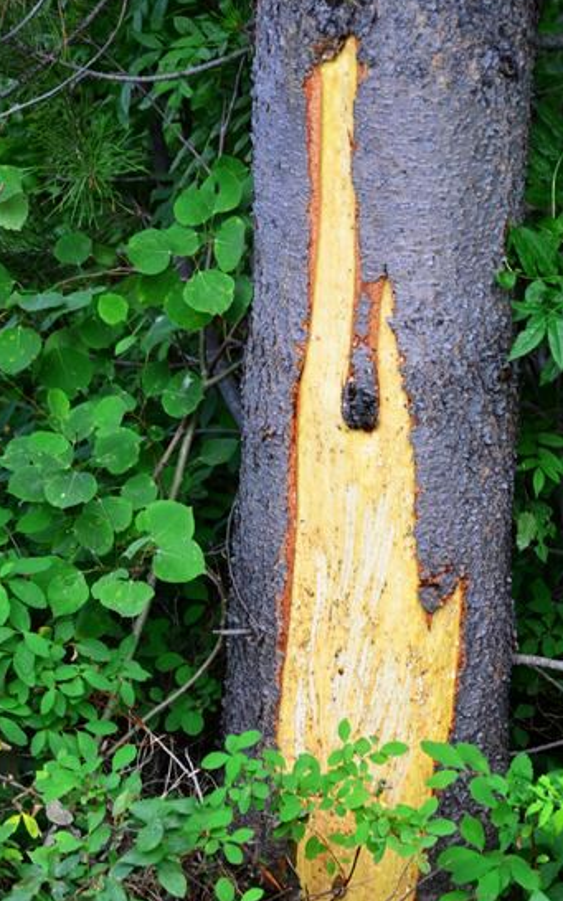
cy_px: 546
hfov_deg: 9.8
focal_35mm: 133
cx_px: 324
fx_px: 3267
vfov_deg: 15.7
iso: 200
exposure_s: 1/100
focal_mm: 62
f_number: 4.8
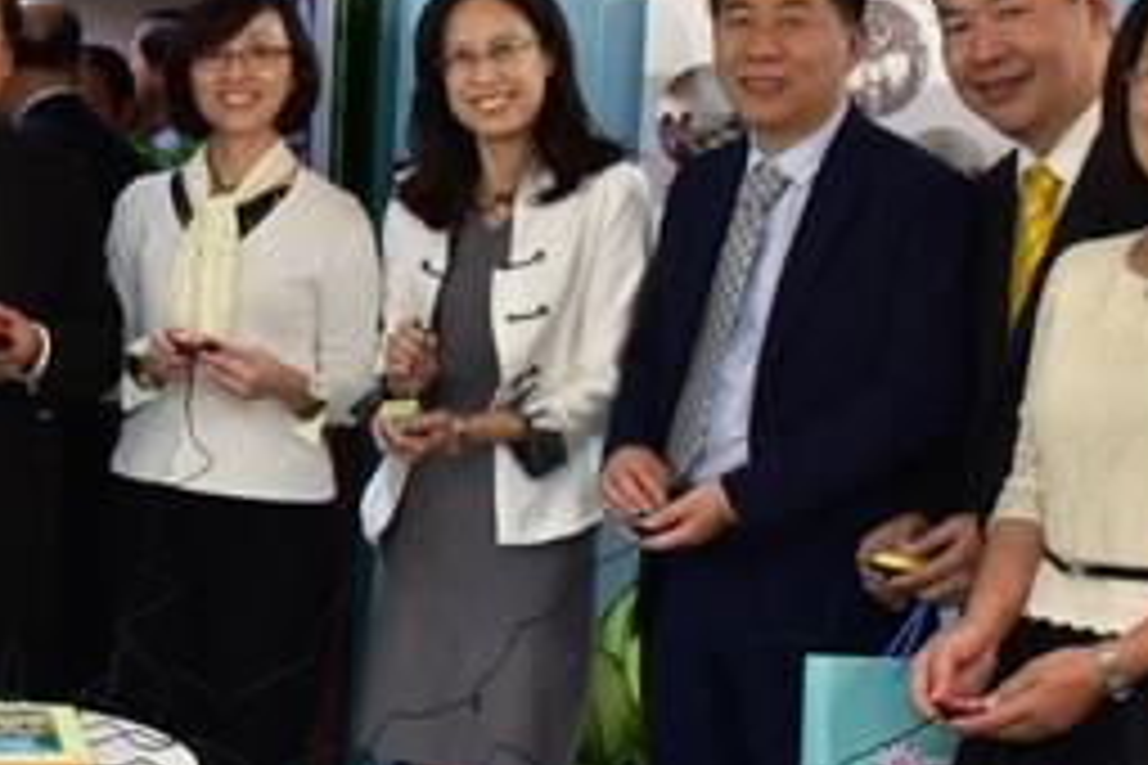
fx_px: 2360
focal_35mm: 74
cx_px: -90
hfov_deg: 25.5
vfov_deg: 18.4
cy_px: 479
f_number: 3.5
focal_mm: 18
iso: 800
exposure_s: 1/30
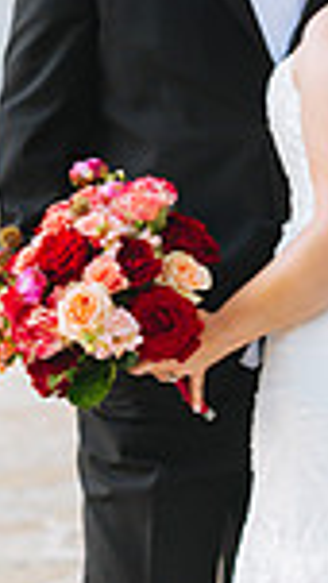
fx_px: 4095
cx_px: 230
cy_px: 239
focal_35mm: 265
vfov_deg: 8.1
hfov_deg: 4.6
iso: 1250
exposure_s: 1/320
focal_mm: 85
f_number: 2.8
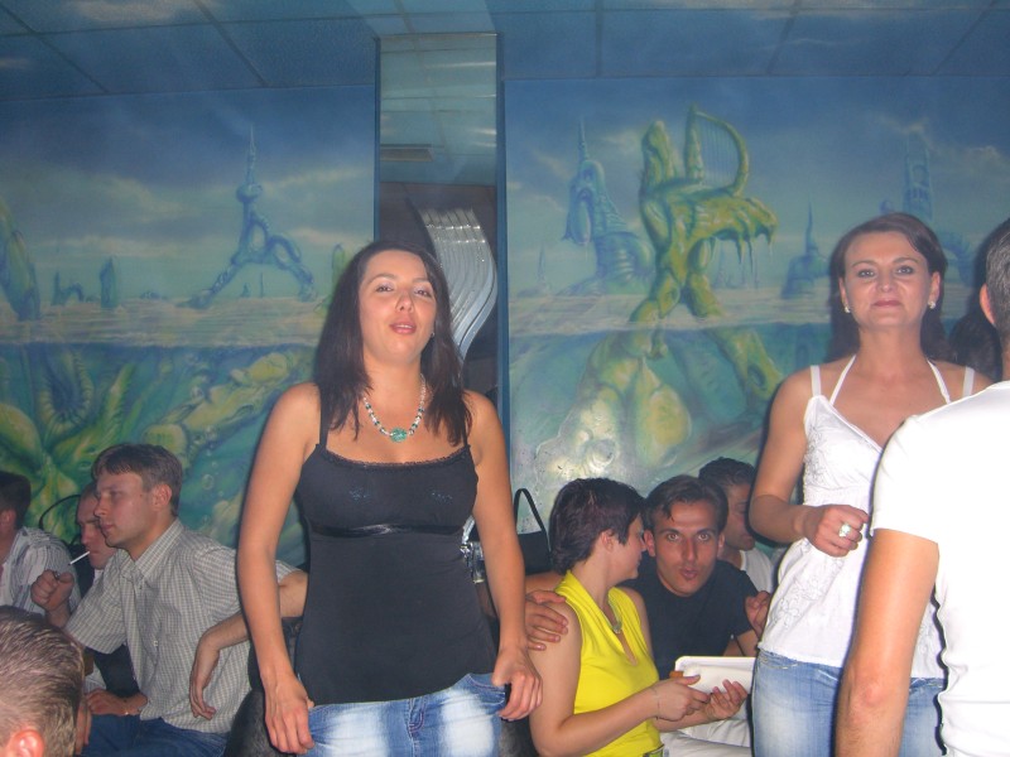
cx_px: 505
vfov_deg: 37.7
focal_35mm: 38
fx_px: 1109
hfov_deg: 49.0
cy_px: 378
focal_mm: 7.9
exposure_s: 1/60
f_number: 2.8
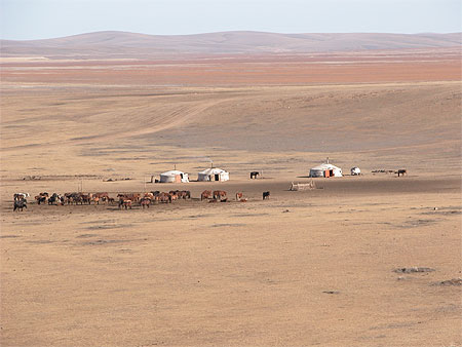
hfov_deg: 9.6
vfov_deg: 7.2
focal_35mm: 206
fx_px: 2751
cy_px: 174
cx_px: 231
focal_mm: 52.4
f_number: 5.7
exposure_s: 1/292
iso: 100
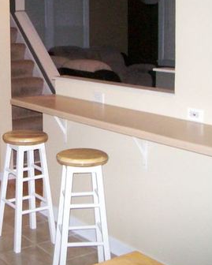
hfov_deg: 22.7
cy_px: 84
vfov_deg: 28.9
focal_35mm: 65
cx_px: 6
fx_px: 510
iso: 400
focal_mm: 5.8
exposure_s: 1/125
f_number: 2.8
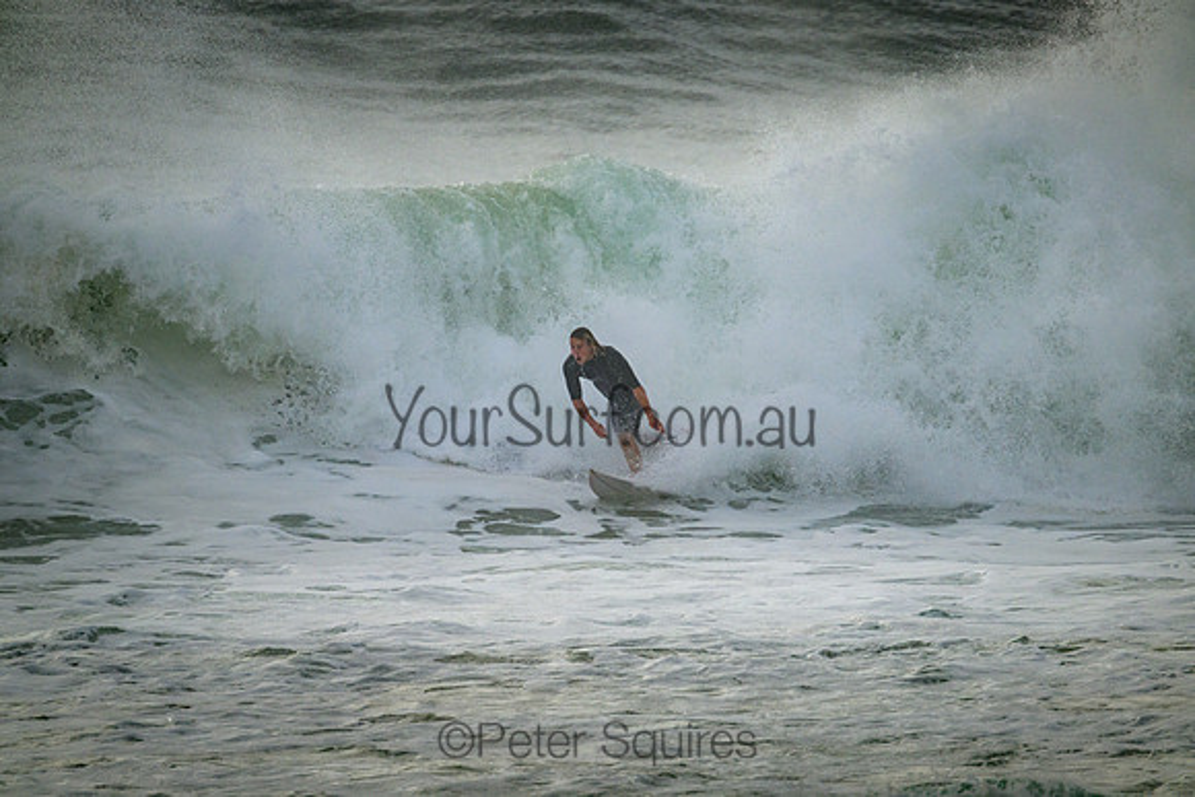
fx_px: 26561
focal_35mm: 800
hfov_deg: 2.6
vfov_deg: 1.7
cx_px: 598
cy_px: 398
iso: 1100
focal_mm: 800
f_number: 11
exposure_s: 1/2500
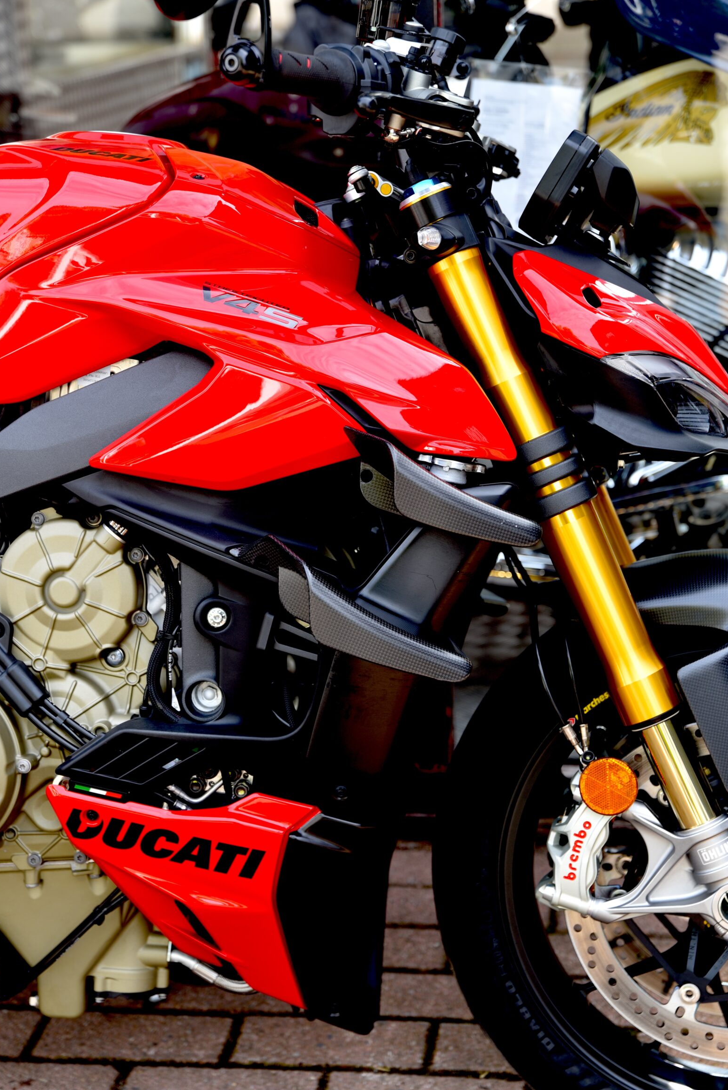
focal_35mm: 77
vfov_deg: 26.3
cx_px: 387
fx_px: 2333
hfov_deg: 17.7
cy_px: 583
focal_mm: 70
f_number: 4.5
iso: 100
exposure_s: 1/80
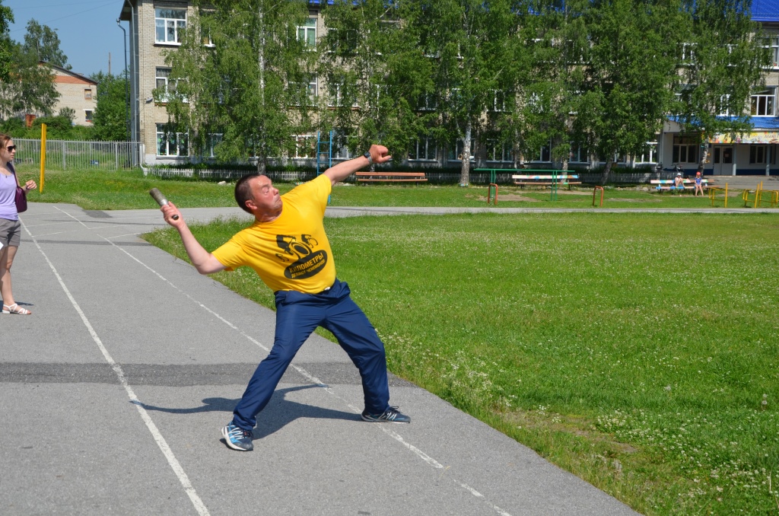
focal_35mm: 57
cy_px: 258
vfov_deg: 23.7
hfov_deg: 35.1
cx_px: 390
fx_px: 1231
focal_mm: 38
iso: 400
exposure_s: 1/1600
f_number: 7.1
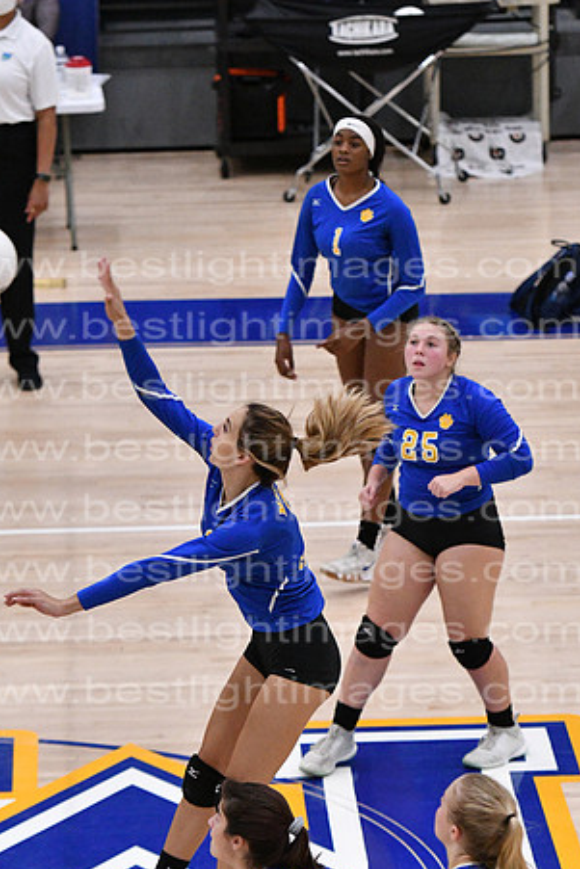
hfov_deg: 6.1
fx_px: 5409
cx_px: 267
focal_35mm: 224
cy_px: 482
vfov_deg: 9.2
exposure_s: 1/1250
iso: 6400
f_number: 3.2
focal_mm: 116
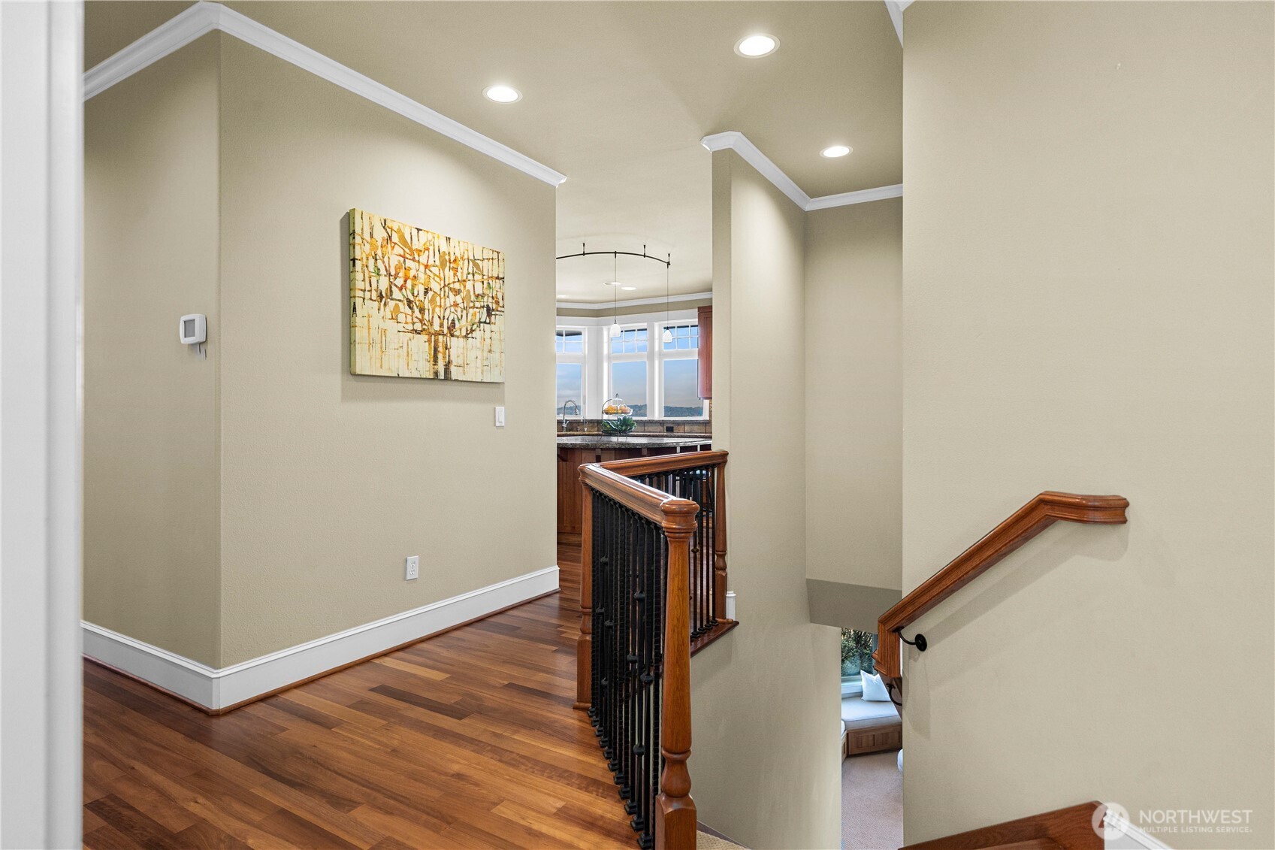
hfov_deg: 90.0
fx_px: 637
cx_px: 638
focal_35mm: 18
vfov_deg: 67.4
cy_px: 425
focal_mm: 18
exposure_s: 1/30
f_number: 6.3
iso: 500
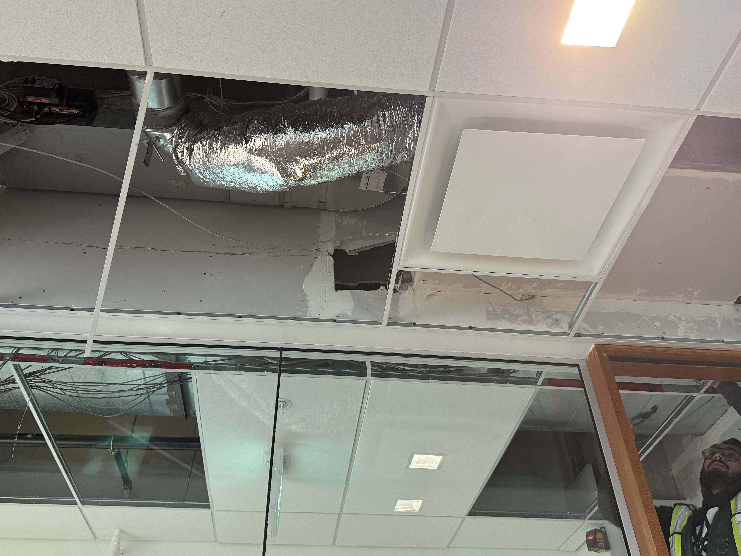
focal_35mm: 31
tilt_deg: +41.9
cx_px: 359
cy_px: 234
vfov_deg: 45.3
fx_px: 664
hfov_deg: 58.3
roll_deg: +0.0
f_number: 1.78
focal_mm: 6.76
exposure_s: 1/64
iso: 200
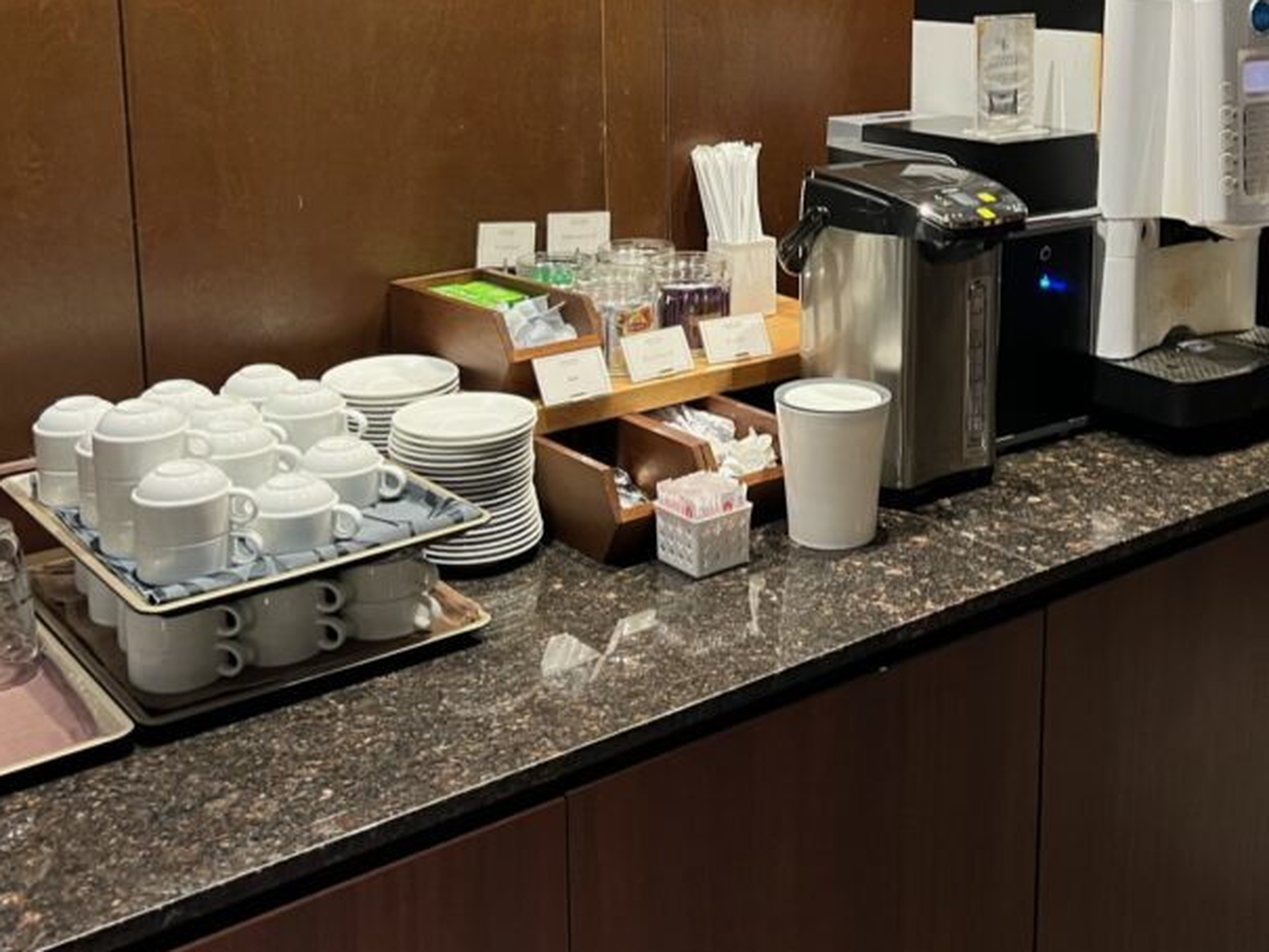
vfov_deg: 32.2
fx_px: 1613
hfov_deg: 42.4
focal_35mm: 44
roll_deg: -0.9
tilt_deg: -8.3
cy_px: 229
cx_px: 833
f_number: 1.5
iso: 400
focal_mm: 5.7
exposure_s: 1/33
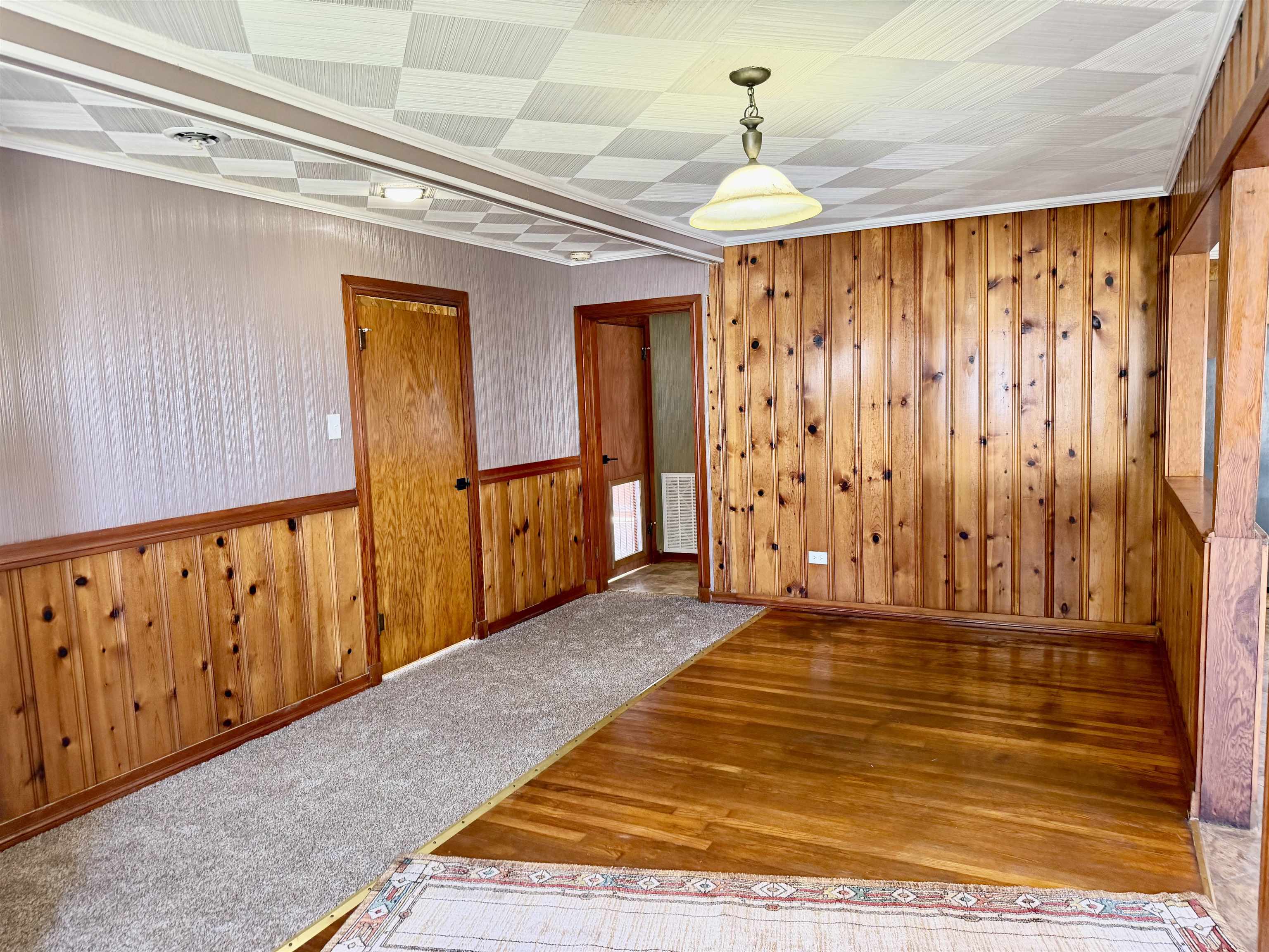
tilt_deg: -5.8
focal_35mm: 24
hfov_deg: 71.6
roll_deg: +2.7
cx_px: 634
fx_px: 880
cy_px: 476
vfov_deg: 56.8
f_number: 1.78
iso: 250
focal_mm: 6.76
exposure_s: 1/60
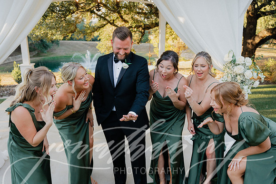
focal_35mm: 33
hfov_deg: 57.2
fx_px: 253
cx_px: 138
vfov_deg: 40.0
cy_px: 92
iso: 400
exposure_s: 1/200
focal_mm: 33
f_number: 4.5
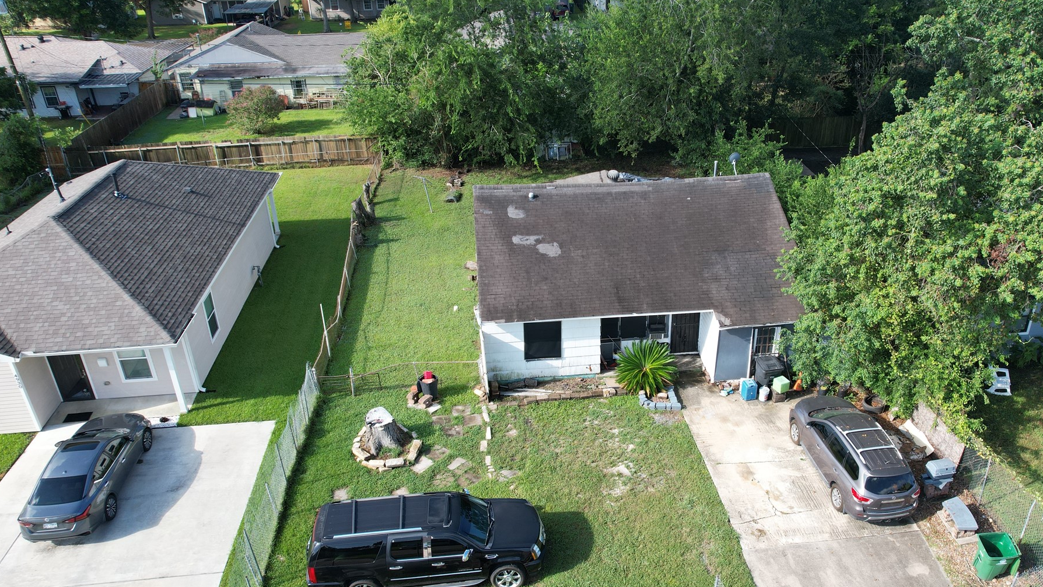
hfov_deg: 67.5
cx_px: 599
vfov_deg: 41.5
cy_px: 322
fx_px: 774
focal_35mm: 28
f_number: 2.8
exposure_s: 1/640
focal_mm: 8.38
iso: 120
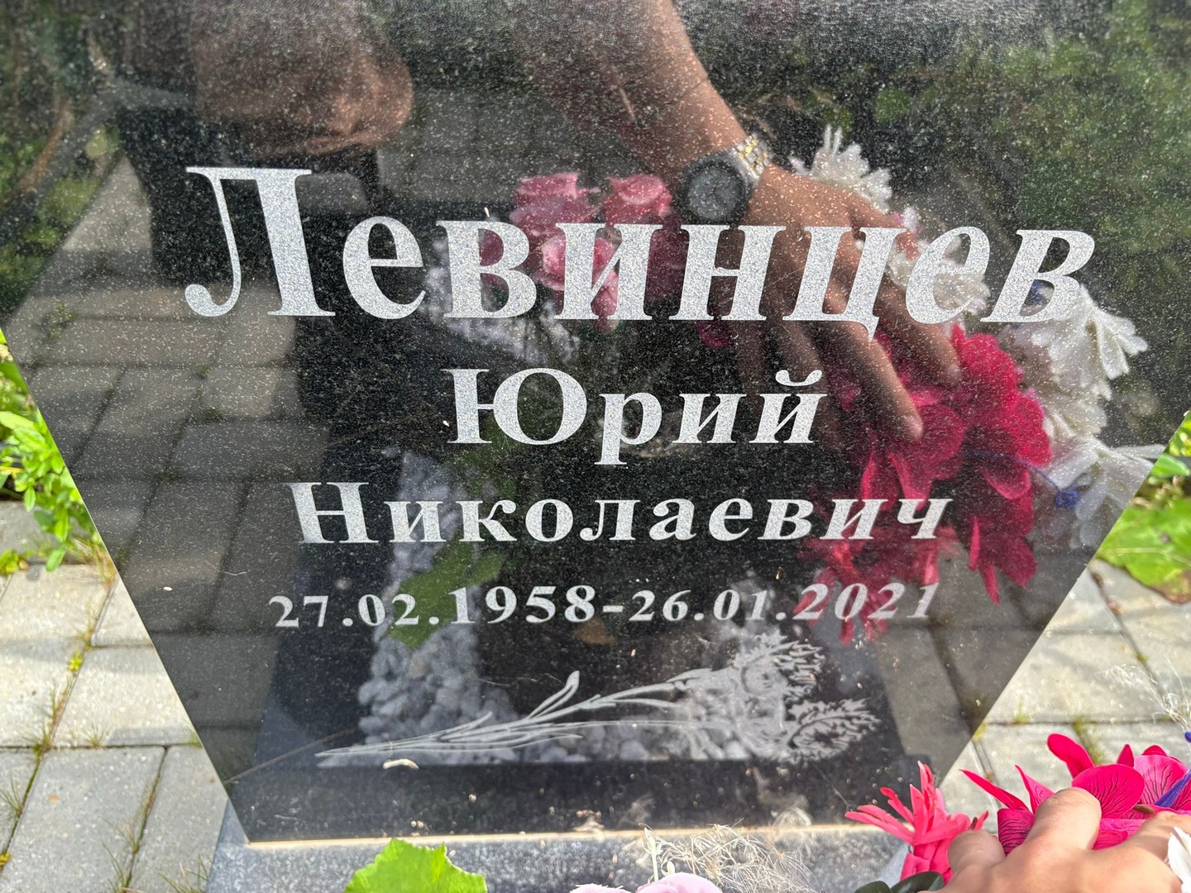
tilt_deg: -42.7
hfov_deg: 67.3
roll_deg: -4.0
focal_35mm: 26
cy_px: 446
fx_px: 895
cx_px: 596
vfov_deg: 53.1
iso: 50
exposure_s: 1/181
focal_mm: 5.96
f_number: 1.6
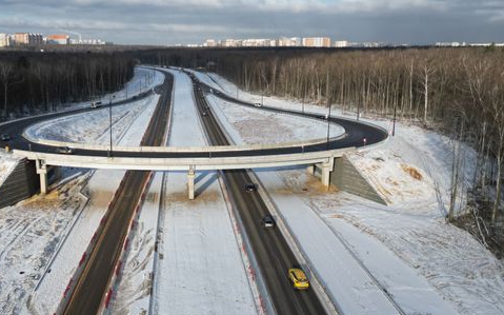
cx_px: 198
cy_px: 126
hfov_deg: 57.6
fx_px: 453
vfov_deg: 38.1
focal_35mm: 33
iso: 100
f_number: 1.7
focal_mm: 6.72
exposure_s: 1/2500
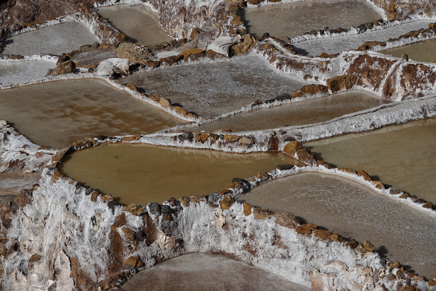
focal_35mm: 214
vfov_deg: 6.4
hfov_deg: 9.6
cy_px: 146
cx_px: 218
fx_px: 2592
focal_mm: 78.39
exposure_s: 1/1000
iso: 100
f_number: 7.1
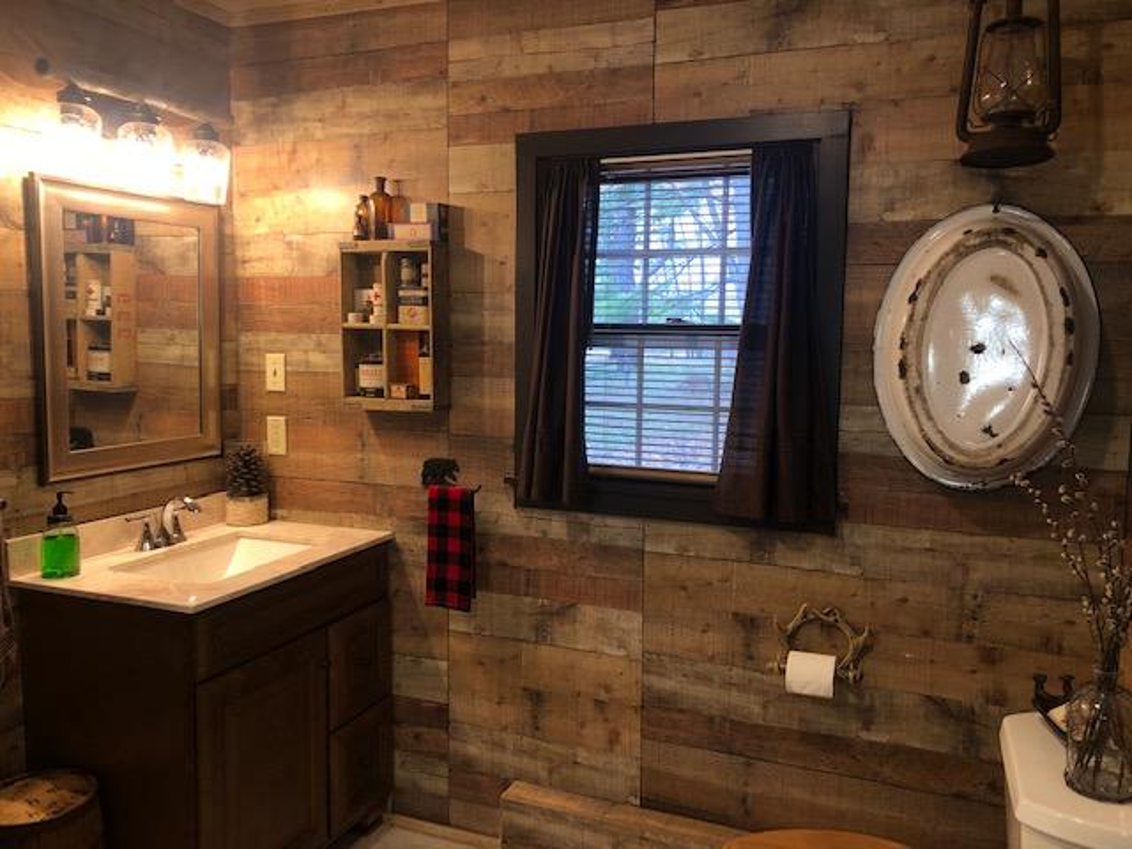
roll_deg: -1.5
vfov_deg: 49.7
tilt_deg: -4.6
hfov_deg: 63.4
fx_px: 916
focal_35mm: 28
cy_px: 424
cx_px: 566
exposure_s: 1/15
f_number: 1.8
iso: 25
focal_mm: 3.99
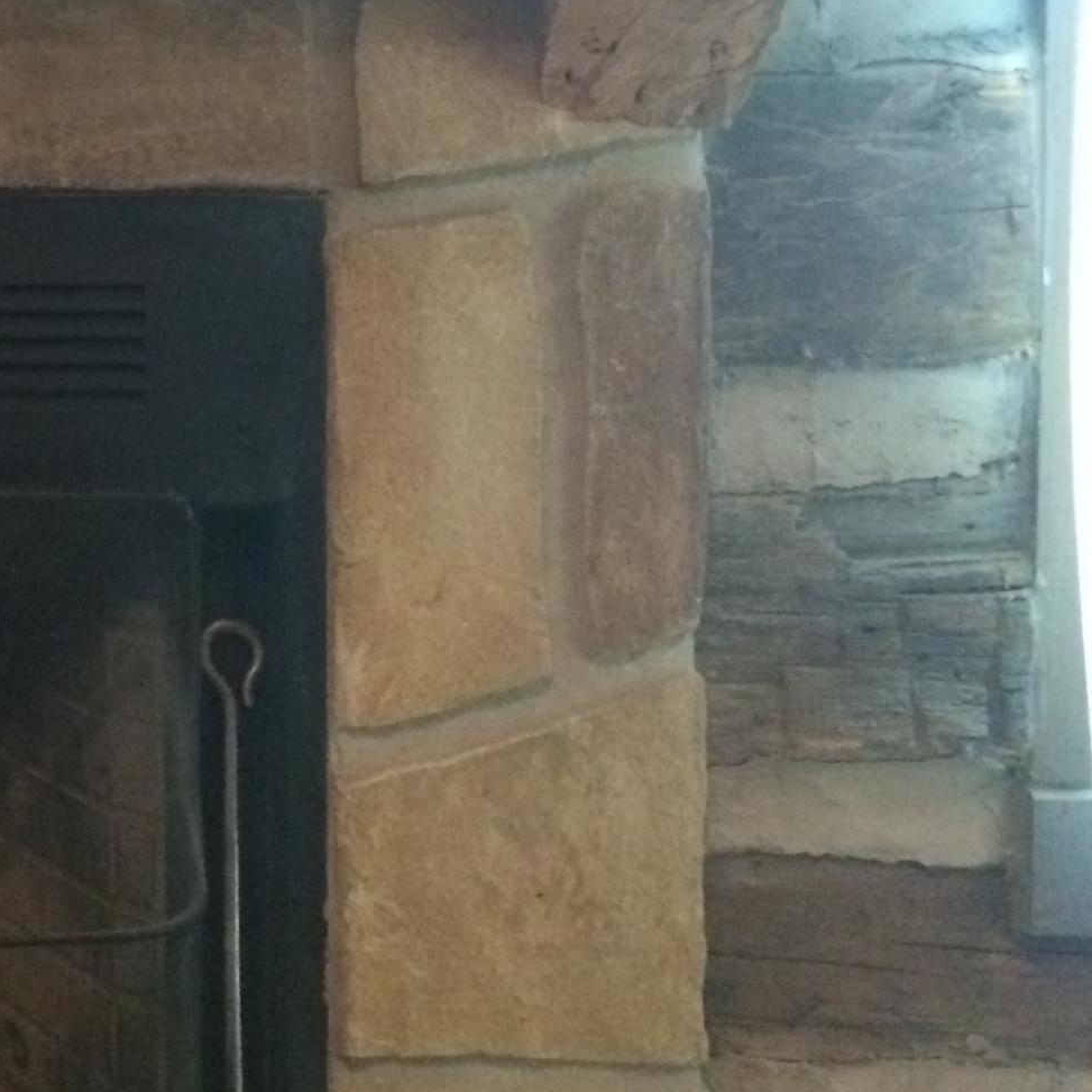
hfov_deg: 19.3
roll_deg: +1.3
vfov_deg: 21.3
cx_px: -511
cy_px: 49
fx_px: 2820
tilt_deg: -3.6
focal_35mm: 79
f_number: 2.2
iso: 400
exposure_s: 1/15
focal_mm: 4.15
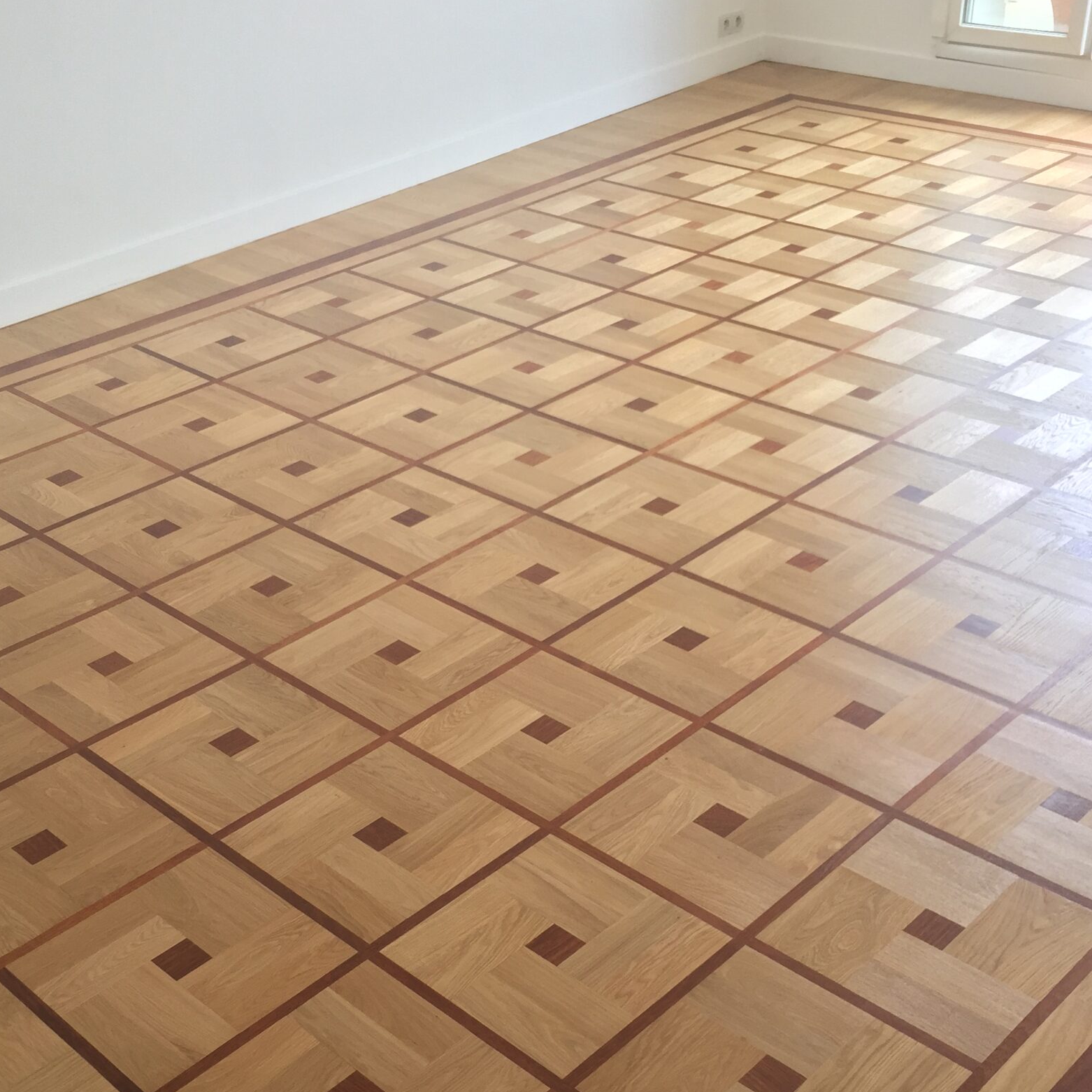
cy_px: 732
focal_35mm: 42
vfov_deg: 39.5
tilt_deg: -34.9
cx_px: 510
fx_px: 1499
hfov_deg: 40.0
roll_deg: +2.8
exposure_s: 1/100
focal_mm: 4.15
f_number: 2.2
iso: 50
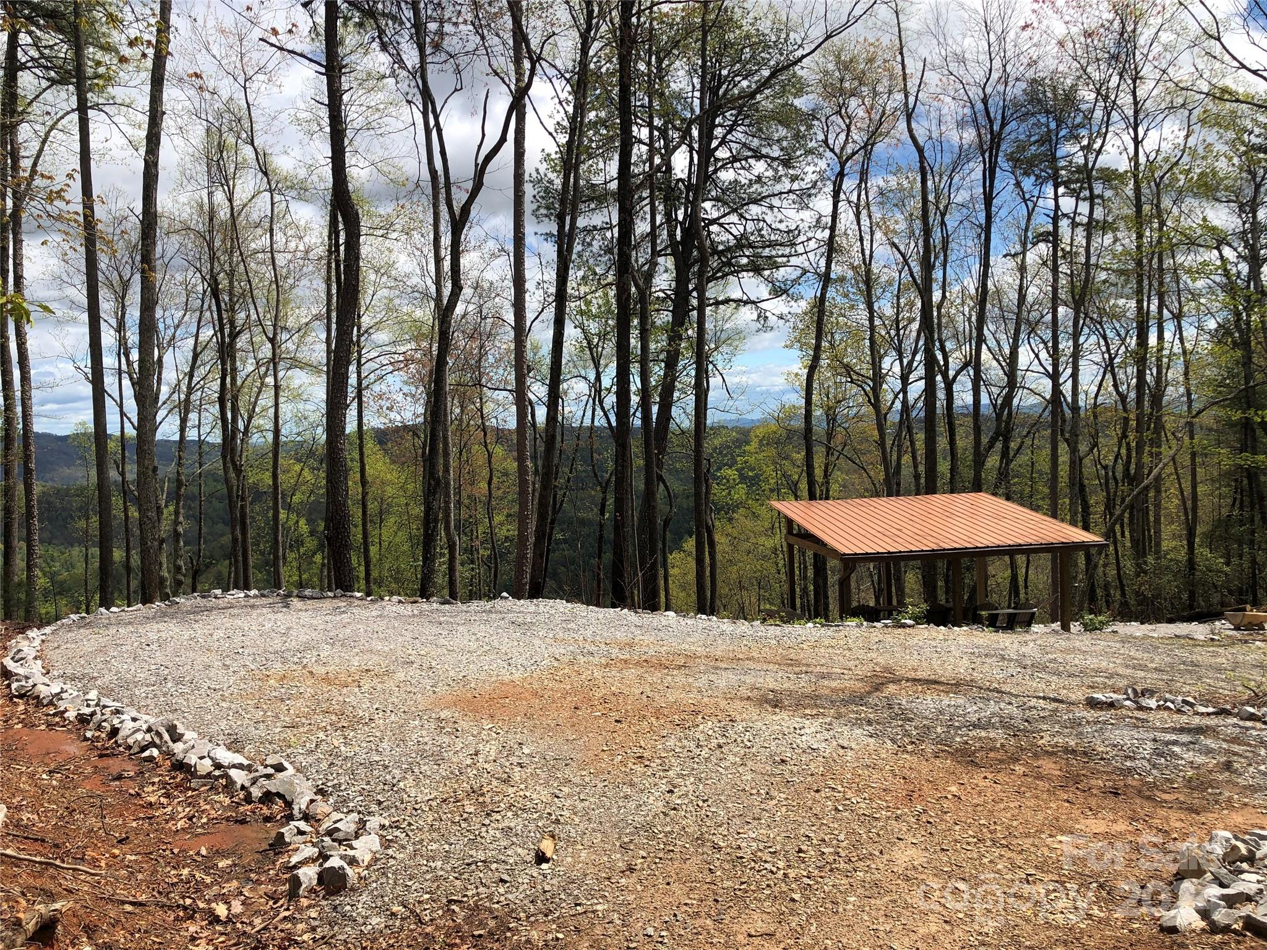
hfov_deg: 63.4
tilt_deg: -2.7
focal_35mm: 28
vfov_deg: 49.7
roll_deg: +1.6
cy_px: 475
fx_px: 1025
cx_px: 634
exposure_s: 1/2288
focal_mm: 3.99
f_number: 1.8
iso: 20
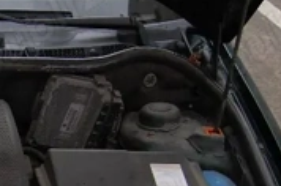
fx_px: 709
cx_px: -107
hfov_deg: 20.1
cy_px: 217
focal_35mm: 91
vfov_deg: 14.5
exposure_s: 1/100
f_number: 3.5
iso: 200
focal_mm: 18
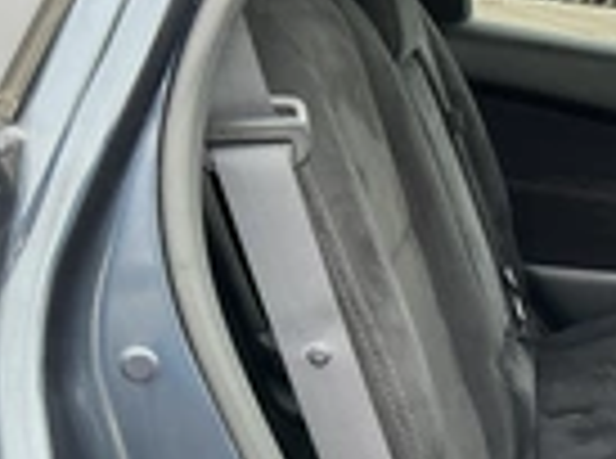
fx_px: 1455
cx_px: 773
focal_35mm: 82
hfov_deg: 21.8
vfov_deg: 17.6
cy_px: 418
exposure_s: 1/122
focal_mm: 3
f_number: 1.8
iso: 64
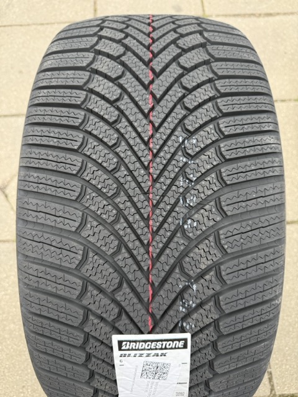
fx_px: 275
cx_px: 149
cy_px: 198
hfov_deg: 56.8
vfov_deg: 71.6
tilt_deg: -72.9
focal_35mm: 24
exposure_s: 1/430
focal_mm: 6.76
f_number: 1.78
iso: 100
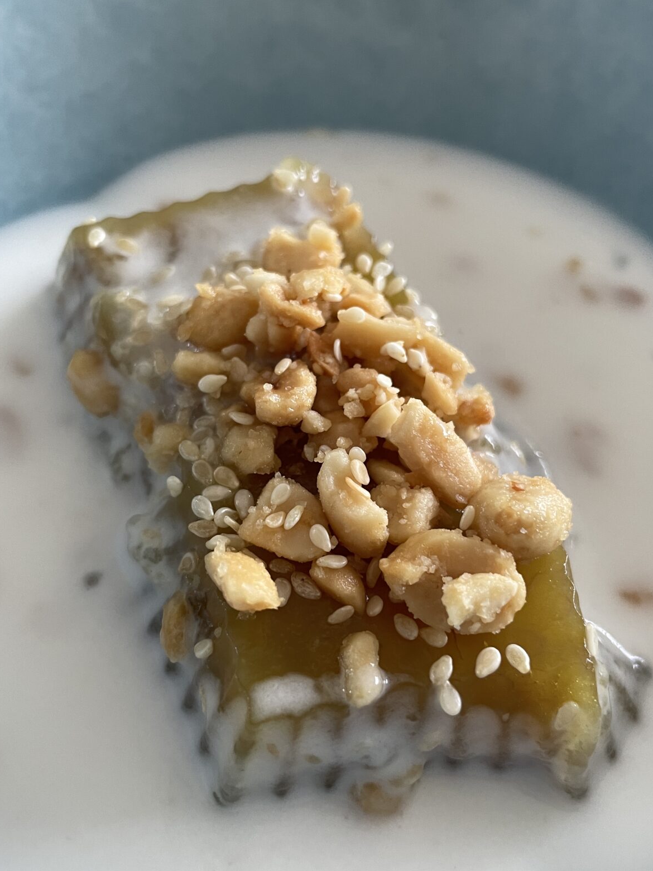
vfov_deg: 56.8
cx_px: 334
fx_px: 805
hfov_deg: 44.2
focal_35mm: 32
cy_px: 426
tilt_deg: -54.6
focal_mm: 4.2
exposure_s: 1/80
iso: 125
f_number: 1.6
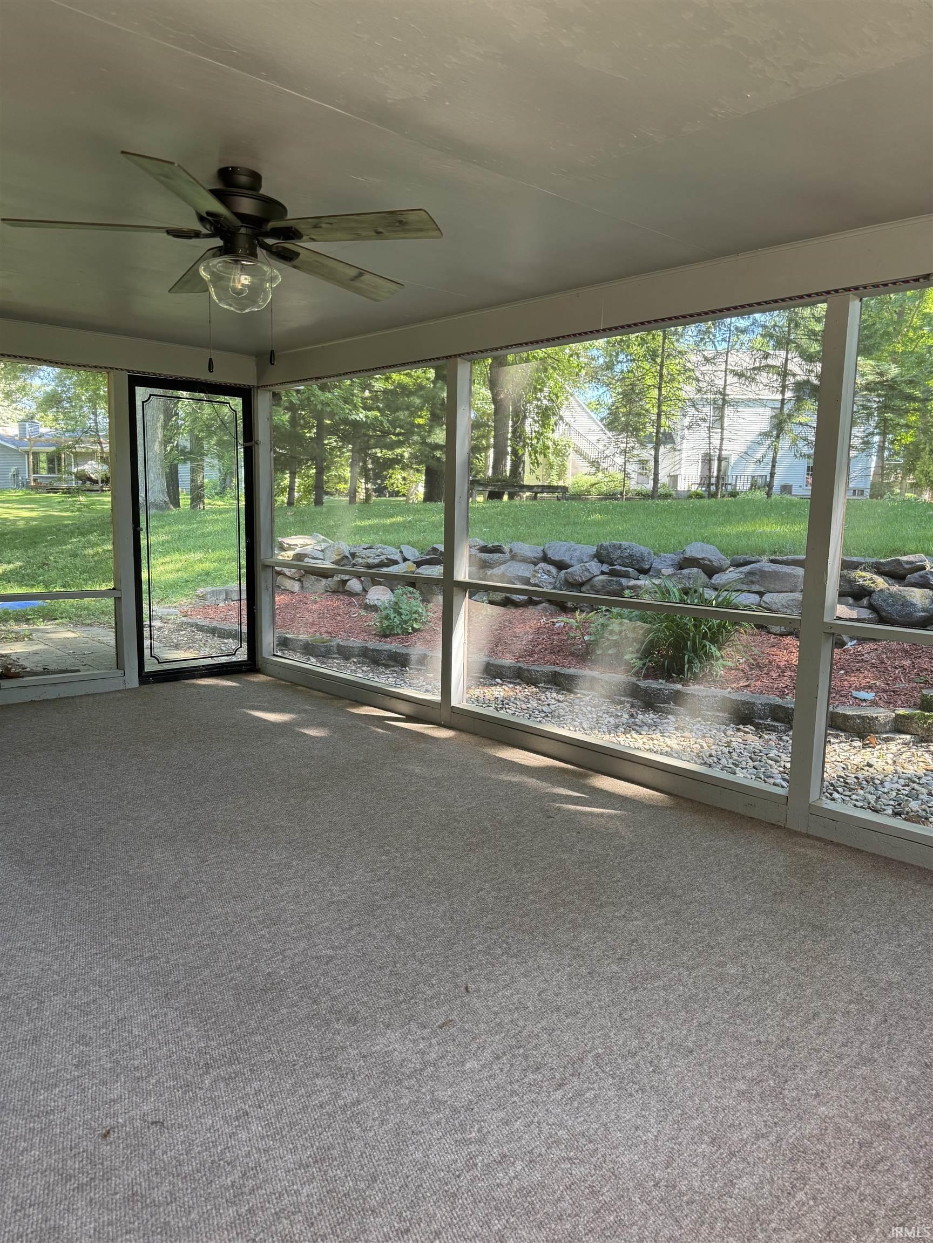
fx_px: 862
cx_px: 466
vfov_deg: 71.6
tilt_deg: -8.0
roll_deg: -1.0
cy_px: 622
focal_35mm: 24
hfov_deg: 56.8
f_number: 1.78
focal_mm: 6.76
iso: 160
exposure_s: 1/121
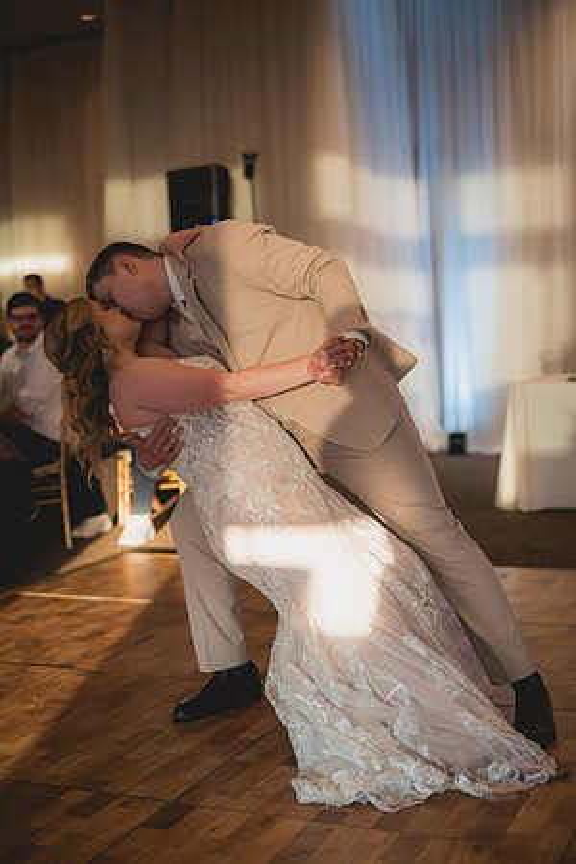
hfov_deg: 27.0
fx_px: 1200
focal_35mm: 50
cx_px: 288
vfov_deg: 39.6
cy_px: 432
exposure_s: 1/1600
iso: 1250
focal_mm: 50
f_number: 1.8
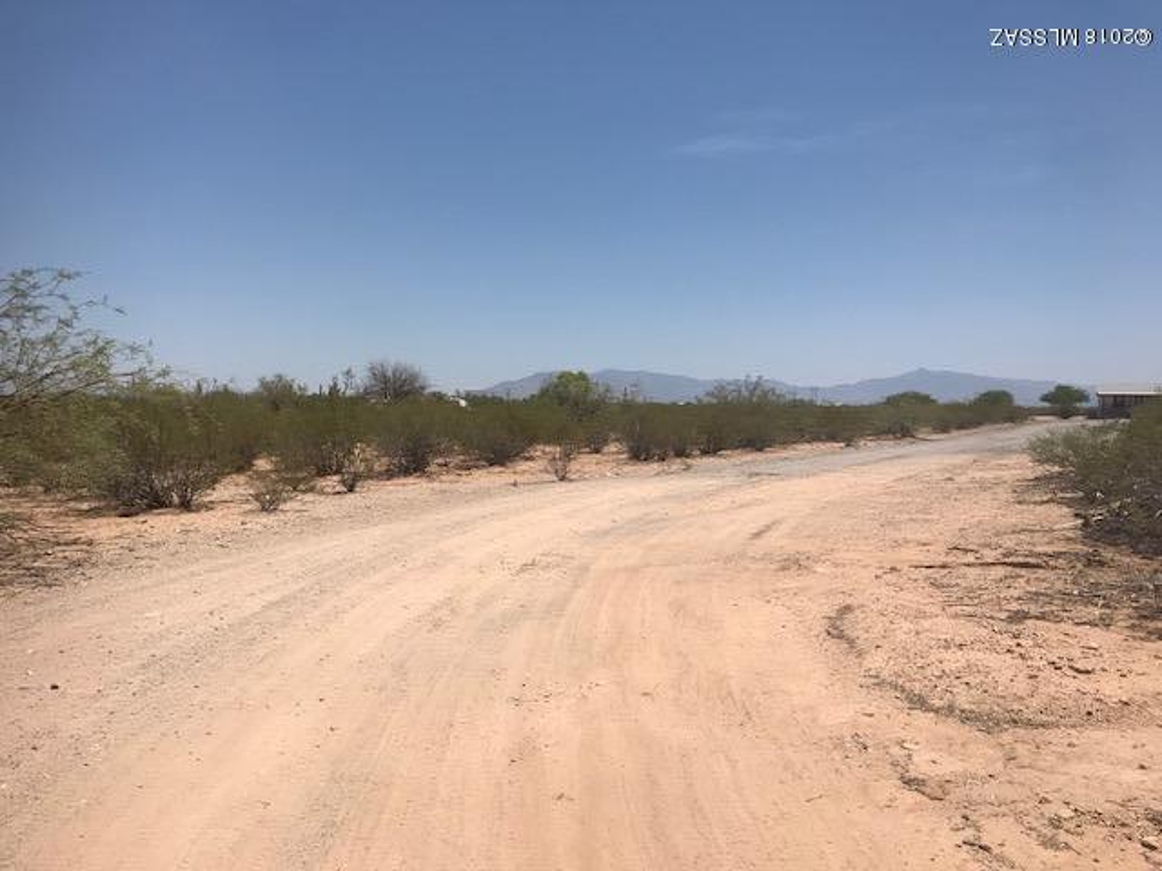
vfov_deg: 49.7
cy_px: 436
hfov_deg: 63.4
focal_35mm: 28
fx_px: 940
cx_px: 581
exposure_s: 1/4808
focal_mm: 3.99
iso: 20
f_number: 1.8
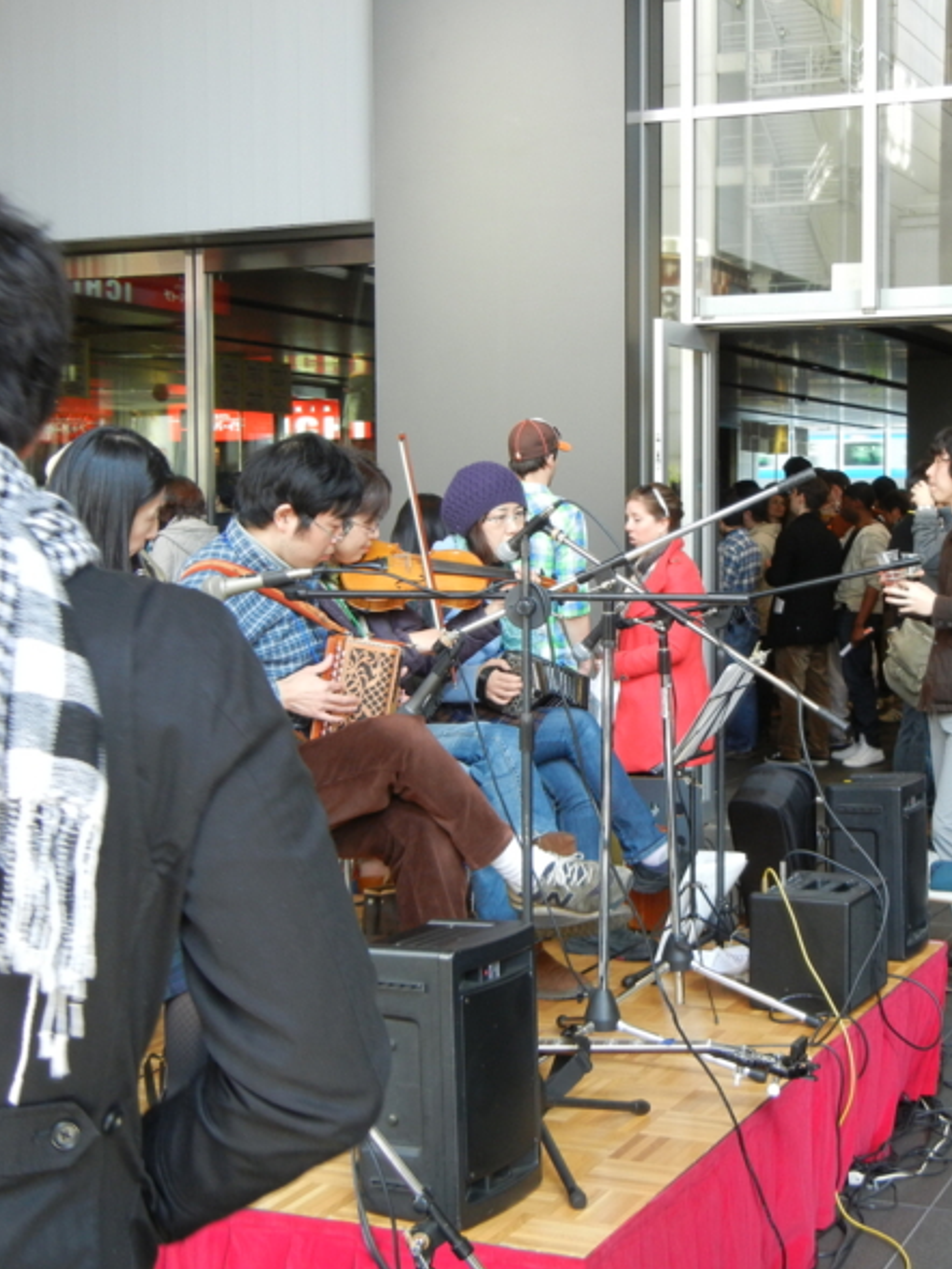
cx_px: 586
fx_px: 1943
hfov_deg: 27.5
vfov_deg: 36.2
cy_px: 642
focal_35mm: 53
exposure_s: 1/30
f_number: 3.7
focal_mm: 7.1
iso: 213
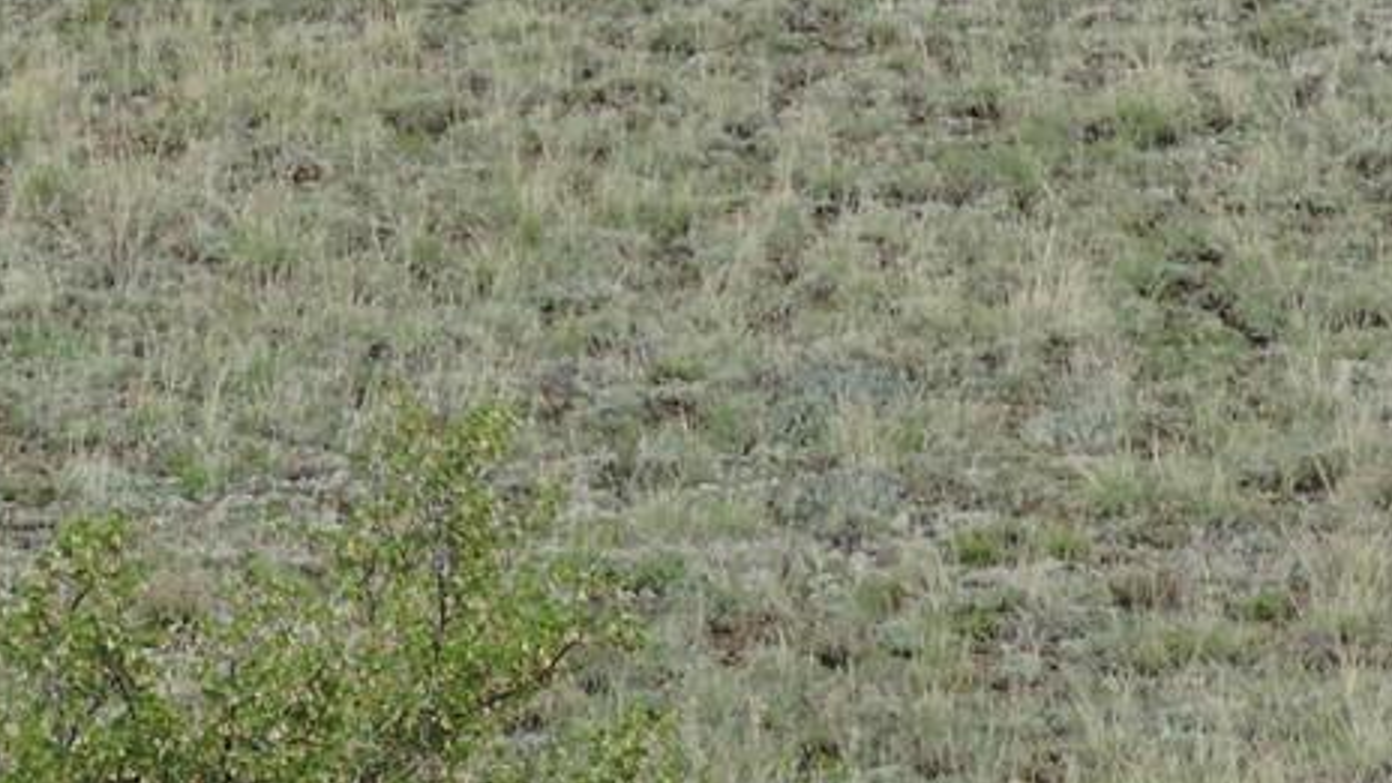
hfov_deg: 5.7
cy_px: -819
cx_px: -180
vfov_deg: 3.2
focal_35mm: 376
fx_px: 13878
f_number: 4.1
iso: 100
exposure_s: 1/320
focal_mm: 17.8
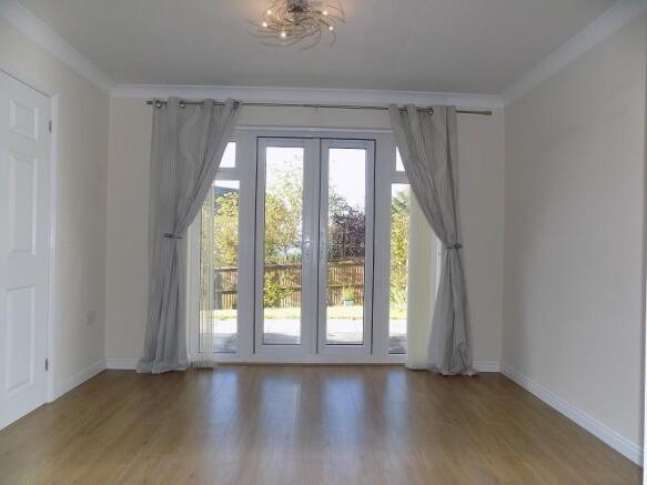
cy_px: 242
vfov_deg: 58.9
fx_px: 430
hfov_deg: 73.9
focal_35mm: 23
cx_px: 324
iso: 80
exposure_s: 1/100
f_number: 3.1
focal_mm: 4
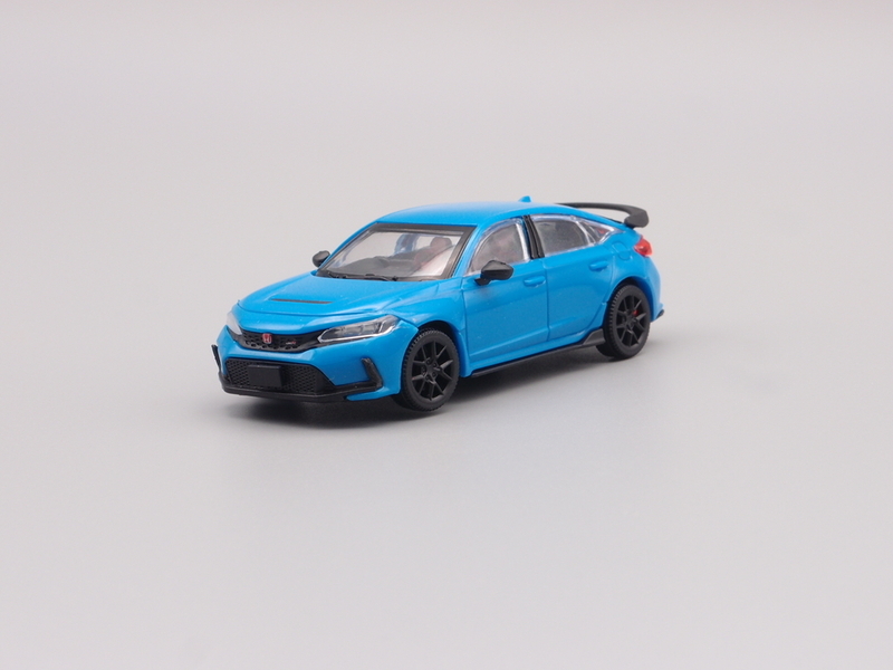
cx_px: 446
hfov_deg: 23.3
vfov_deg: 17.6
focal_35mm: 84
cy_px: 335
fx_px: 2167
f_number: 8
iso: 100
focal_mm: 18.15
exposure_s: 1/8
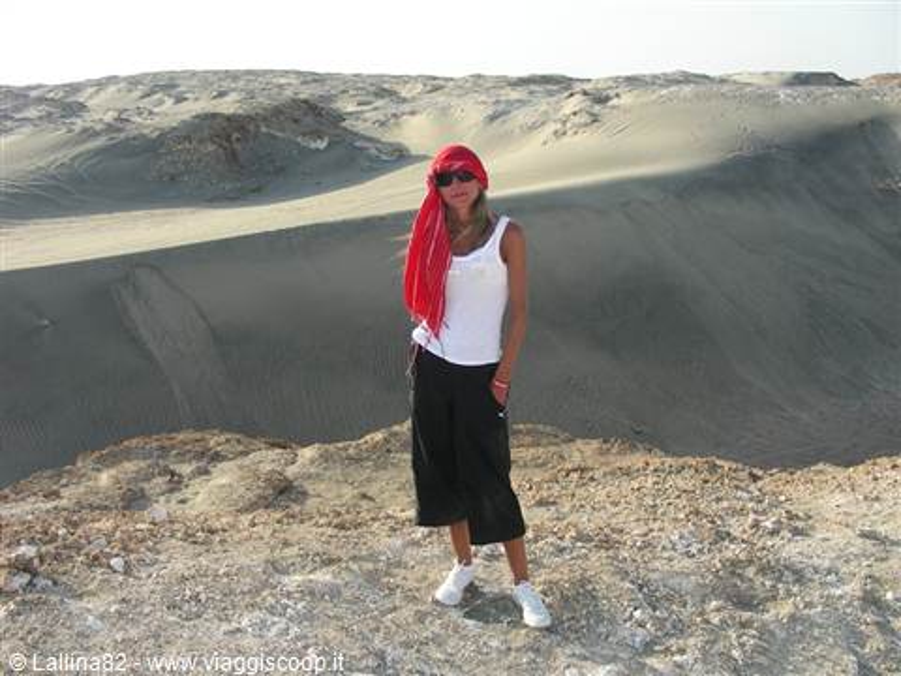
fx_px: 989
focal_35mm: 38
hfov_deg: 49.0
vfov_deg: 37.7
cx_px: 450
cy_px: 338
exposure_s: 1/392
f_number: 4
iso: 50
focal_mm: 6.3
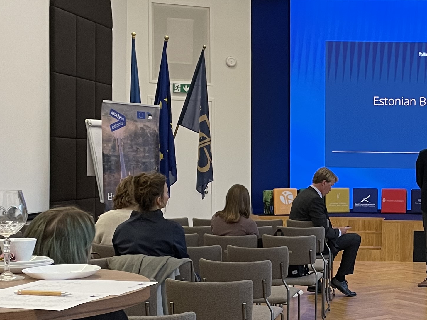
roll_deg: -1.1
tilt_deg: -3.3
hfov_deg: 25.8
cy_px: 206
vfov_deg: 20.4
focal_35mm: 72
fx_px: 888
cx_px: 418
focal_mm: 4.2
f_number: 1.6
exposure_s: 1/59
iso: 200
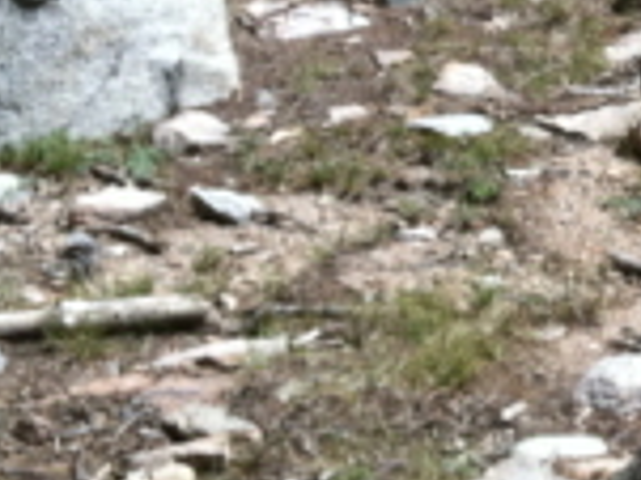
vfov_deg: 9.0
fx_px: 2997
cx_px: 1061
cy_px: -157
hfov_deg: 11.5
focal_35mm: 162
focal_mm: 3.85
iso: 80
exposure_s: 1/890
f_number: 2.8
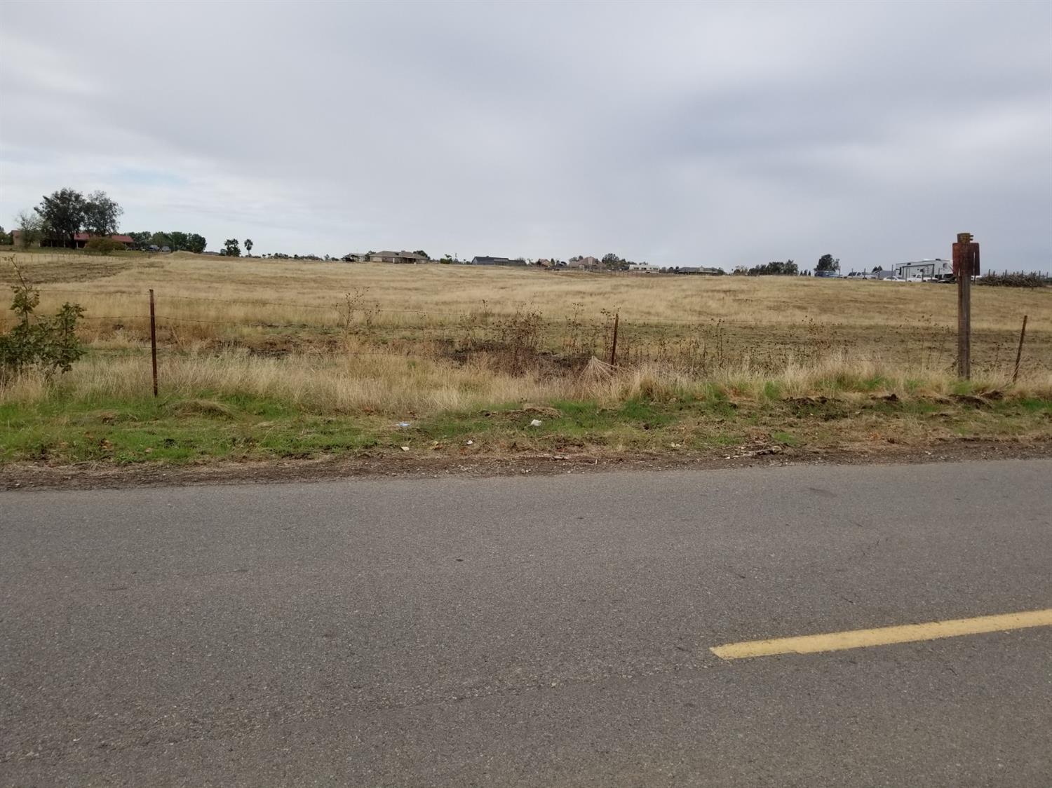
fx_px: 790
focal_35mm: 26
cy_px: 394
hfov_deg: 67.3
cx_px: 526
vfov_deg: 53.0
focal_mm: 4.3
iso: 50
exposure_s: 1/2120
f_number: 1.7
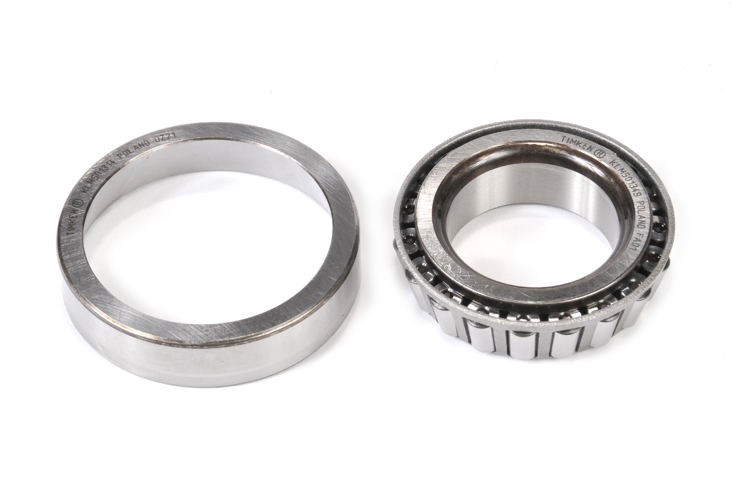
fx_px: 3656
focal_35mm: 180
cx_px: 366
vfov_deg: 7.6
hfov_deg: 11.4
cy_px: 243
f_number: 25
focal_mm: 120
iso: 200
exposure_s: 1/200
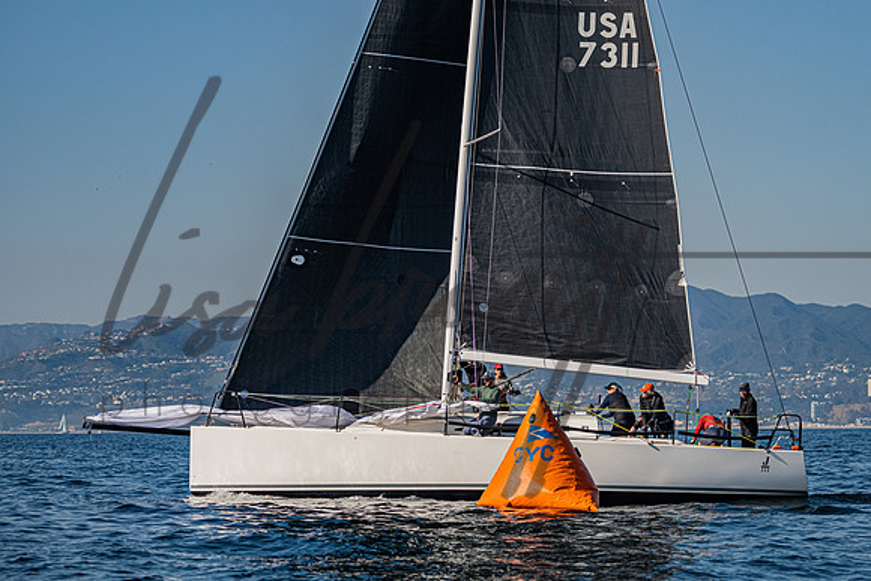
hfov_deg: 15.3
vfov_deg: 10.3
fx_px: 3233
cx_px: 512
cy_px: 247
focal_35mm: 134
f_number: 4.5
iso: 400
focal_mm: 100
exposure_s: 1/6400
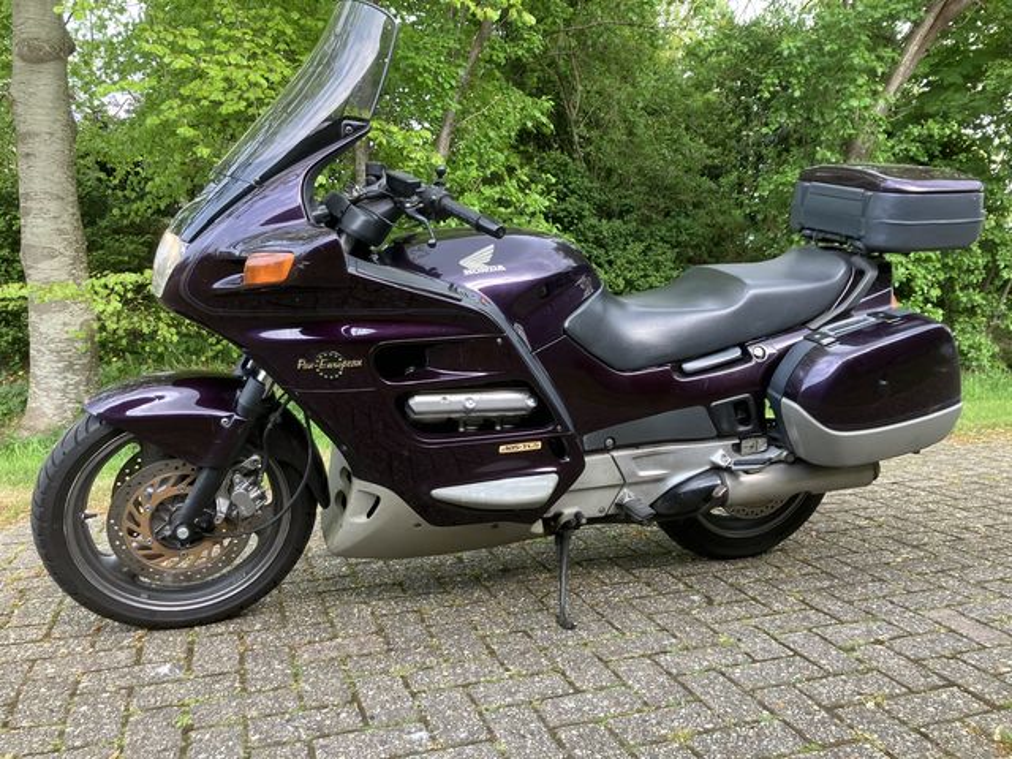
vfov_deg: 49.7
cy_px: 380
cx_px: 506
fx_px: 819
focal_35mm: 28
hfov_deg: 63.4
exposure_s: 1/121
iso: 40
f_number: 1.8
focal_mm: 3.99
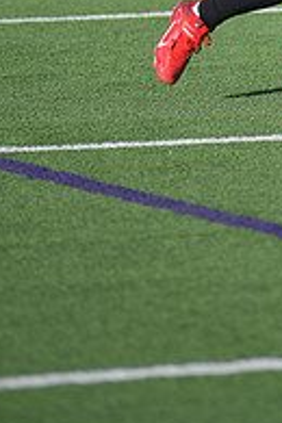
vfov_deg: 3.5
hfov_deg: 2.3
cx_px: 350
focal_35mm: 594
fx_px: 6979
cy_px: -167
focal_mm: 200
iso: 72
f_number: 2.8
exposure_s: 1/1600
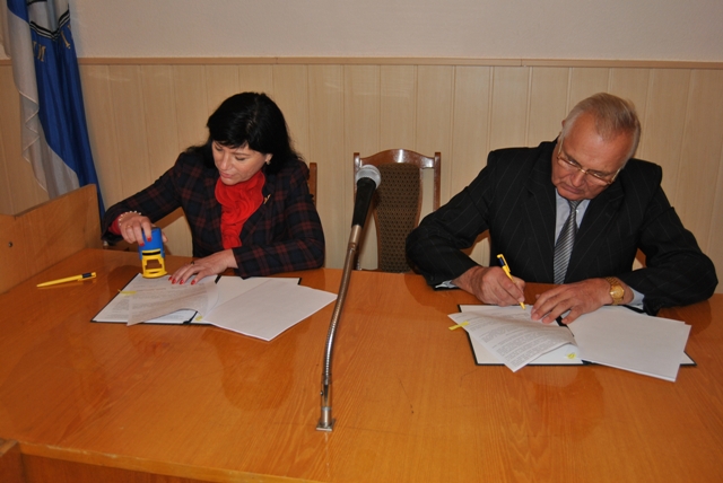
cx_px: 362
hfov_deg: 57.2
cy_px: 242
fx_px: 663
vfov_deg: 40.0
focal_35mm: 33
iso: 200
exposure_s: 1/60
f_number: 3.5
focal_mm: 22
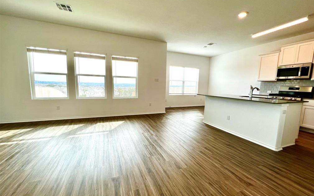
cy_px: 100
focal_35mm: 14
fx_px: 120
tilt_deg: -7.5
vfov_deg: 78.6
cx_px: 159
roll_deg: -1.9
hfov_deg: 105.3
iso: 32
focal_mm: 1.57
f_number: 1.8
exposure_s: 1/167
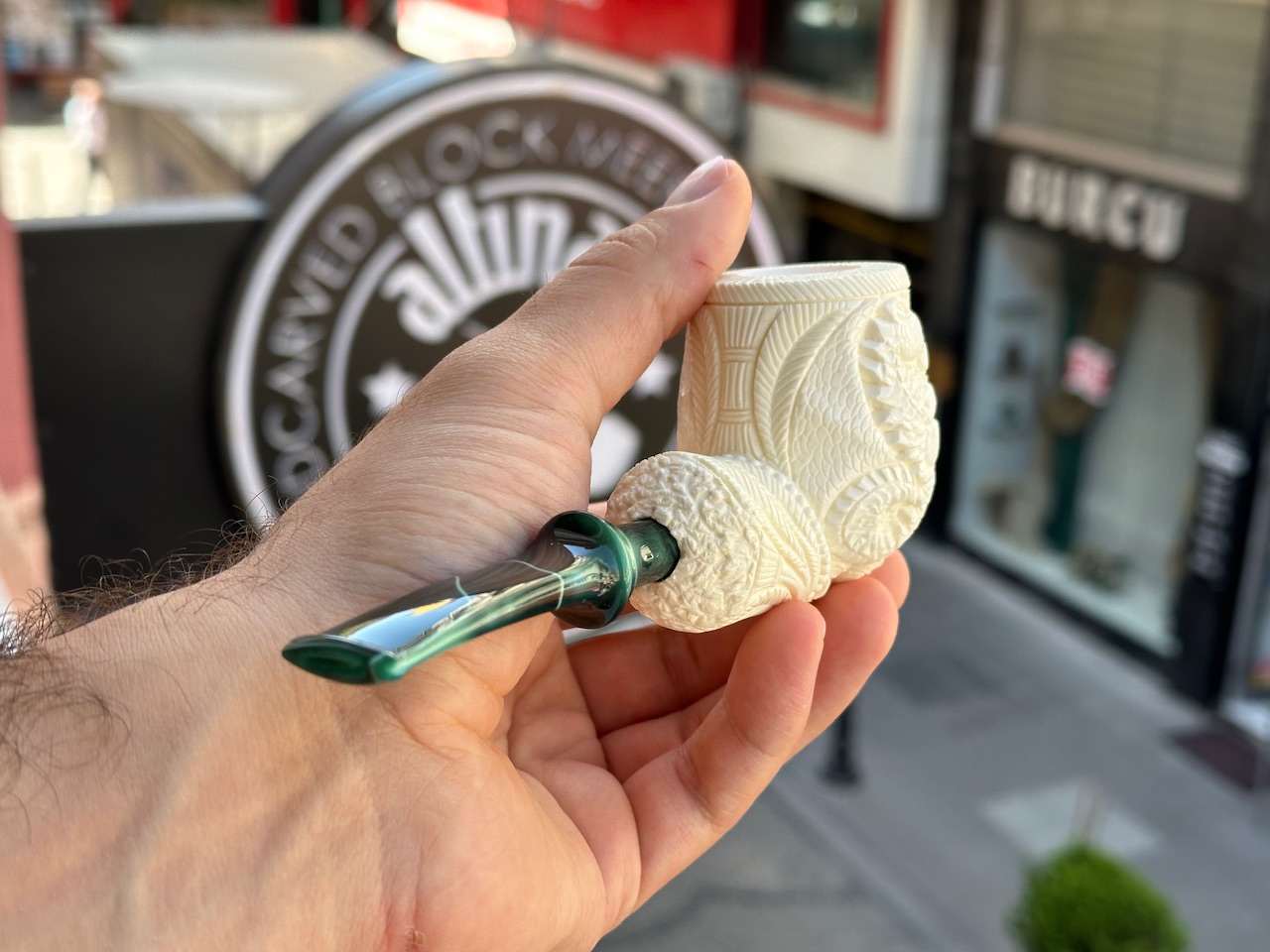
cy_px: 476
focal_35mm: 48
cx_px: 635
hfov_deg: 39.7
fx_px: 1761
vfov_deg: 30.3
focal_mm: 6.86
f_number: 1.78
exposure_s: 1/501
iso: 64
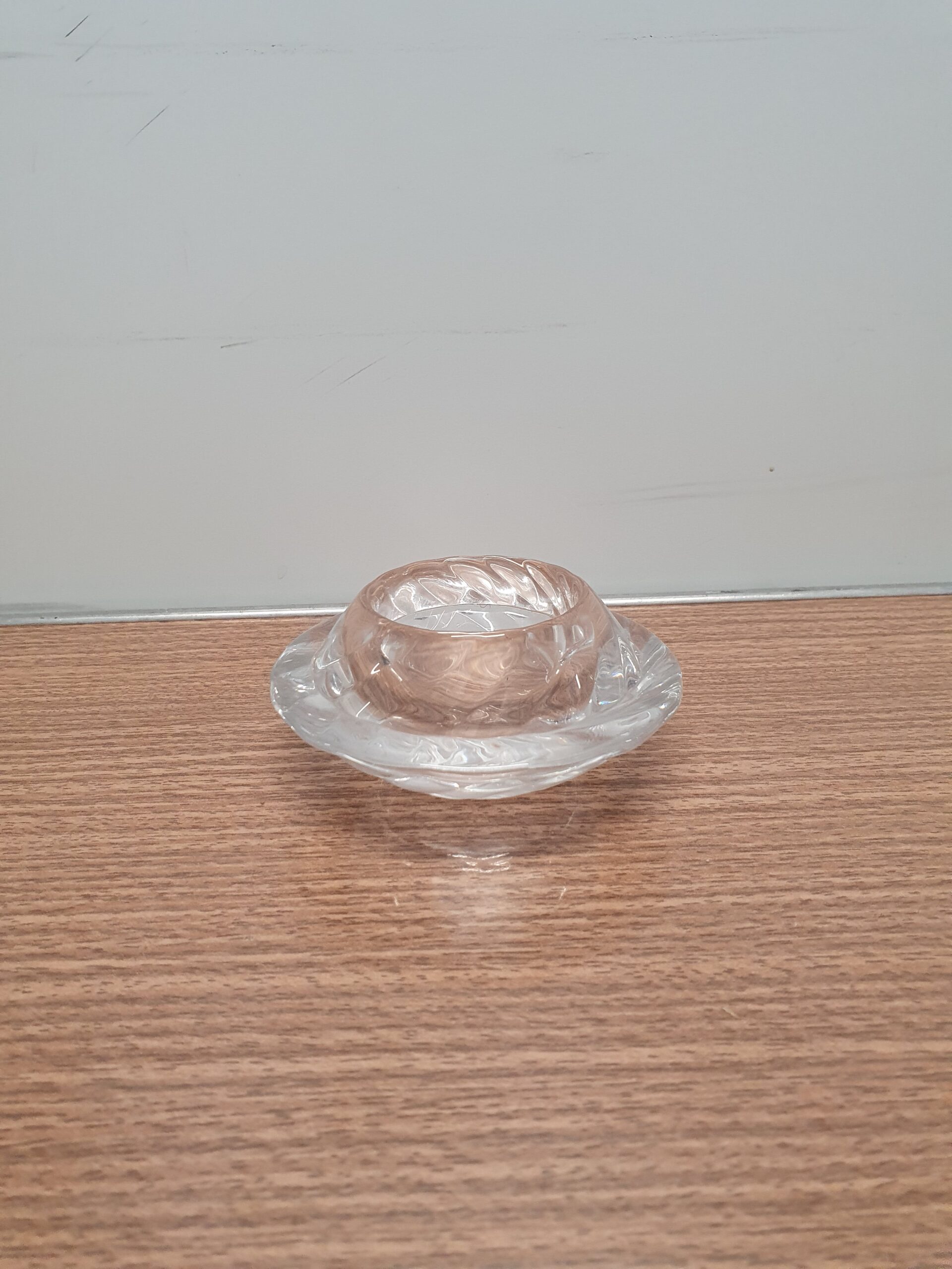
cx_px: 476
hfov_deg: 53.1
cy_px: 634
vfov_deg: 67.3
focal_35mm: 26
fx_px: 953
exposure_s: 1/100
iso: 320
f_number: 2.4
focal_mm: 4.32
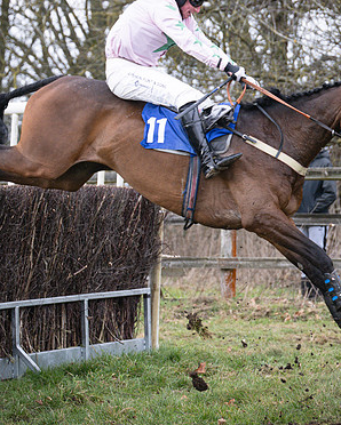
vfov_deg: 10.2
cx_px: 146
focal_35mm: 189
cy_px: 99
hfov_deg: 8.2
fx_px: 2382
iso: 400
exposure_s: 1/1600
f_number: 2.8
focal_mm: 73
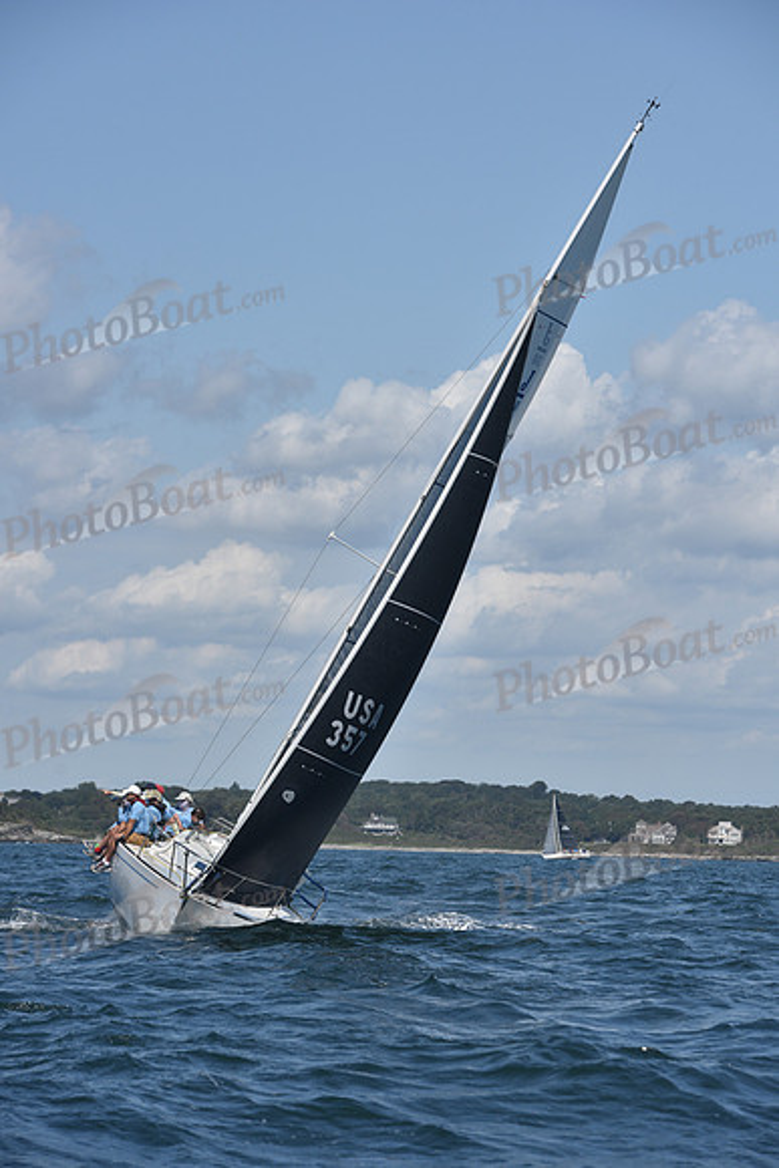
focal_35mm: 122
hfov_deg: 11.2
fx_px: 3957
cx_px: 390
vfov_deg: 16.8
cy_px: 584
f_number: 7.1
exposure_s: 1/1000
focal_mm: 122
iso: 250
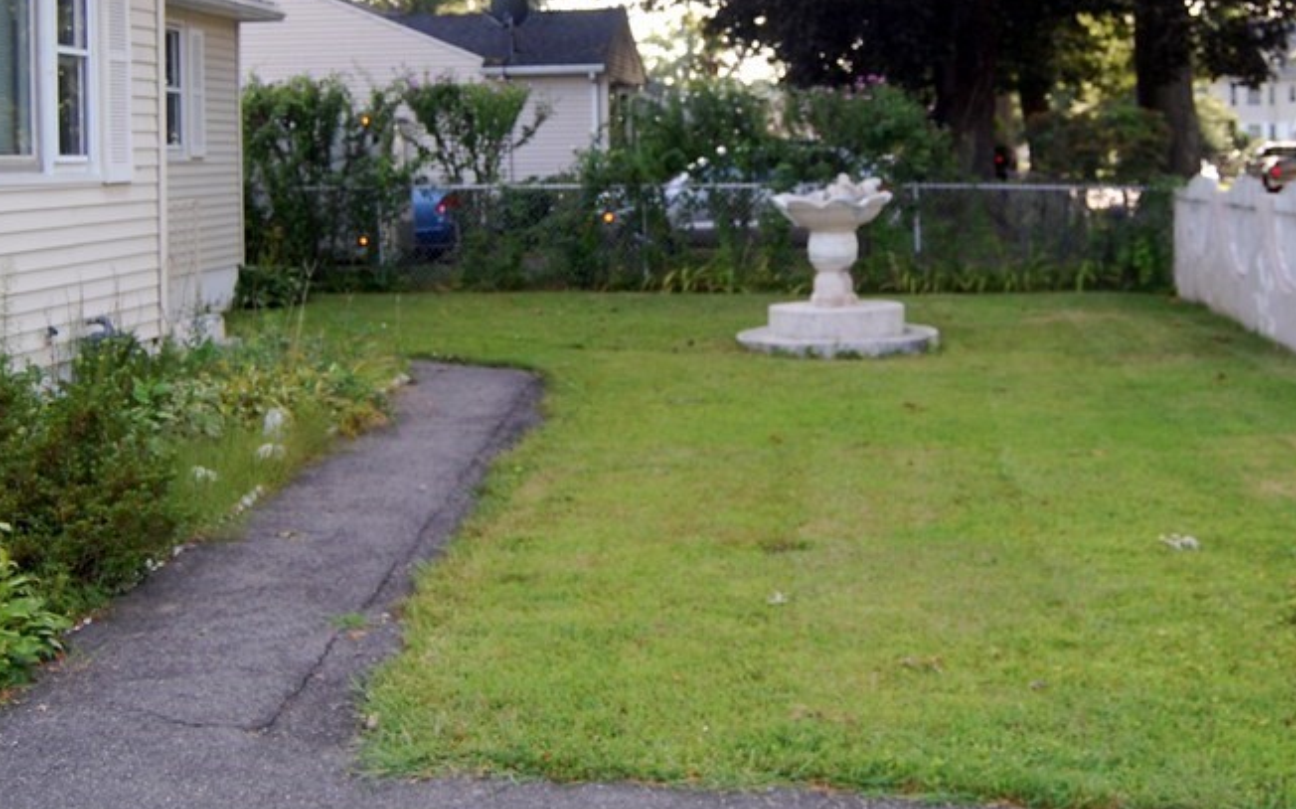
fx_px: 1695
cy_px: 172
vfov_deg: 26.4
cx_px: 704
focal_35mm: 48
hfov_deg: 41.8
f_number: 3.8
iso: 400
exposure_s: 1/500
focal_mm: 20
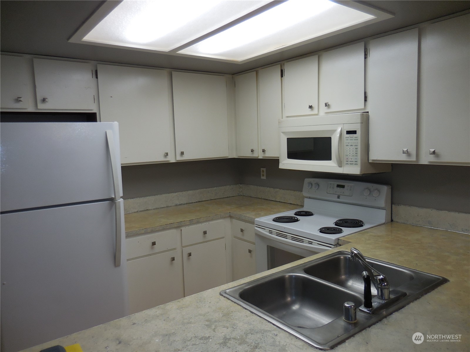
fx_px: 339
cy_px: 176
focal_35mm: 25
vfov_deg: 54.9
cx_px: 235
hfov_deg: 69.4
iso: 125
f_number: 3.3
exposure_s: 1/40
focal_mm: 4.5
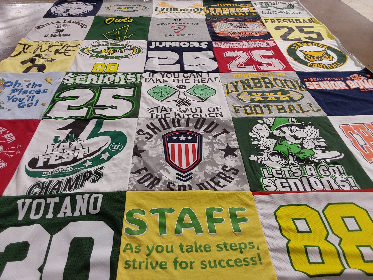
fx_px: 302
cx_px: 186
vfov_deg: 49.7
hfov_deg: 63.4
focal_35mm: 28
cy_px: 140
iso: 80
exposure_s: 1/60
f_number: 1.9
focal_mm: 2.91
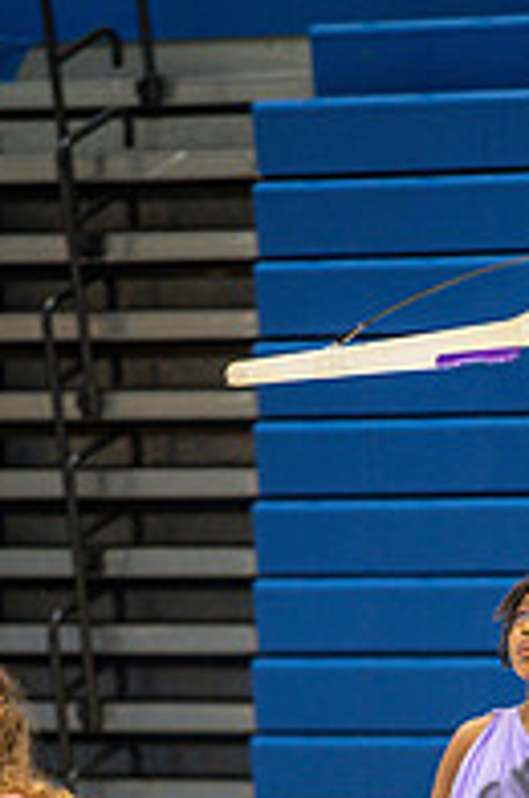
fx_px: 10174
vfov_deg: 4.5
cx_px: 484
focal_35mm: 460
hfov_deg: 3.0
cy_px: 847
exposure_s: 1/500
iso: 3200
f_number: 4
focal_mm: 200
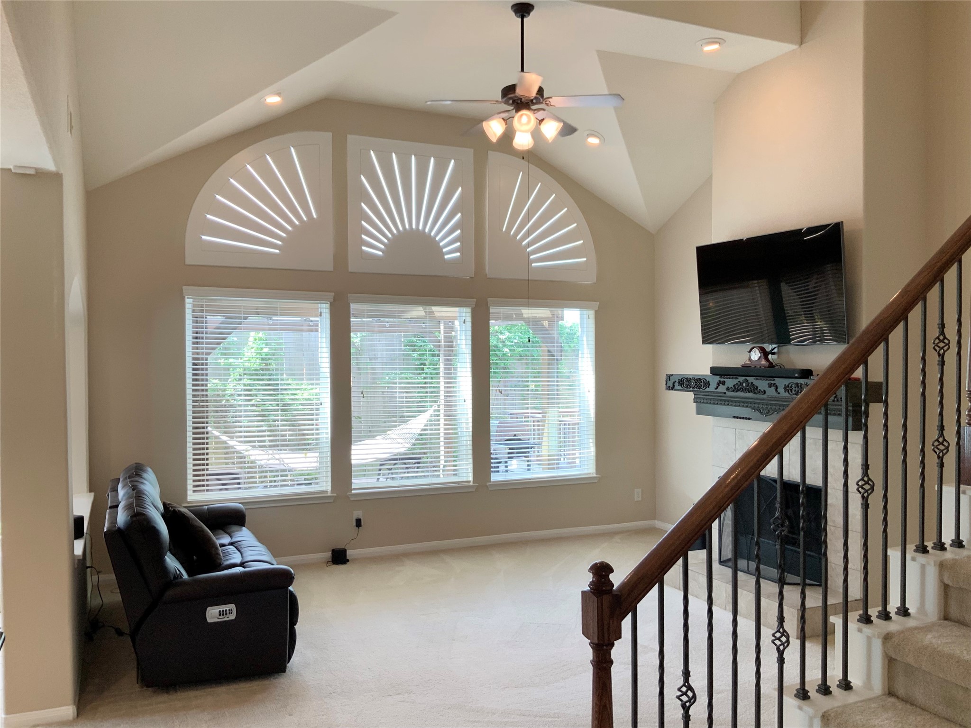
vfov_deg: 48.2
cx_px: 486
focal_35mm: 29
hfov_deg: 61.7
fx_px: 813
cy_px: 364
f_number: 1.8
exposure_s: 1/120
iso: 50
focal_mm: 3
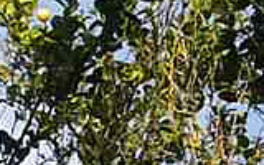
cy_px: 278
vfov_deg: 8.9
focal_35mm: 142
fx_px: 1022
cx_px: 295
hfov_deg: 14.4
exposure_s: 1/640
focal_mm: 6.1
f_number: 5.6
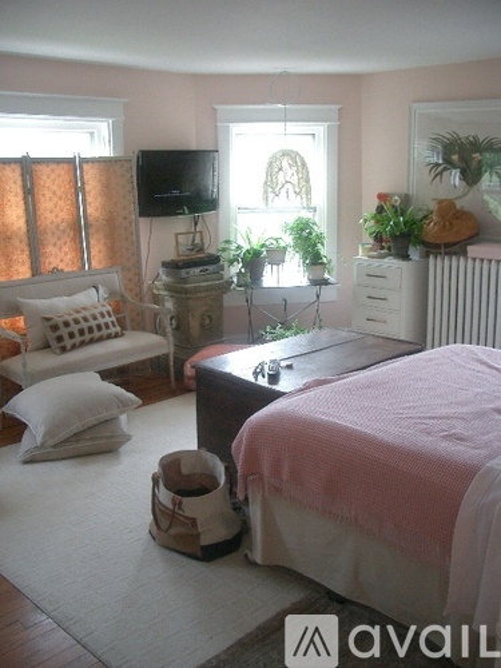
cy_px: 334
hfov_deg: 40.7
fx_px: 675
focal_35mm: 35
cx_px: 250
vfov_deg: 52.6
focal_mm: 5.8
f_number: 2.6
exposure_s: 1/50
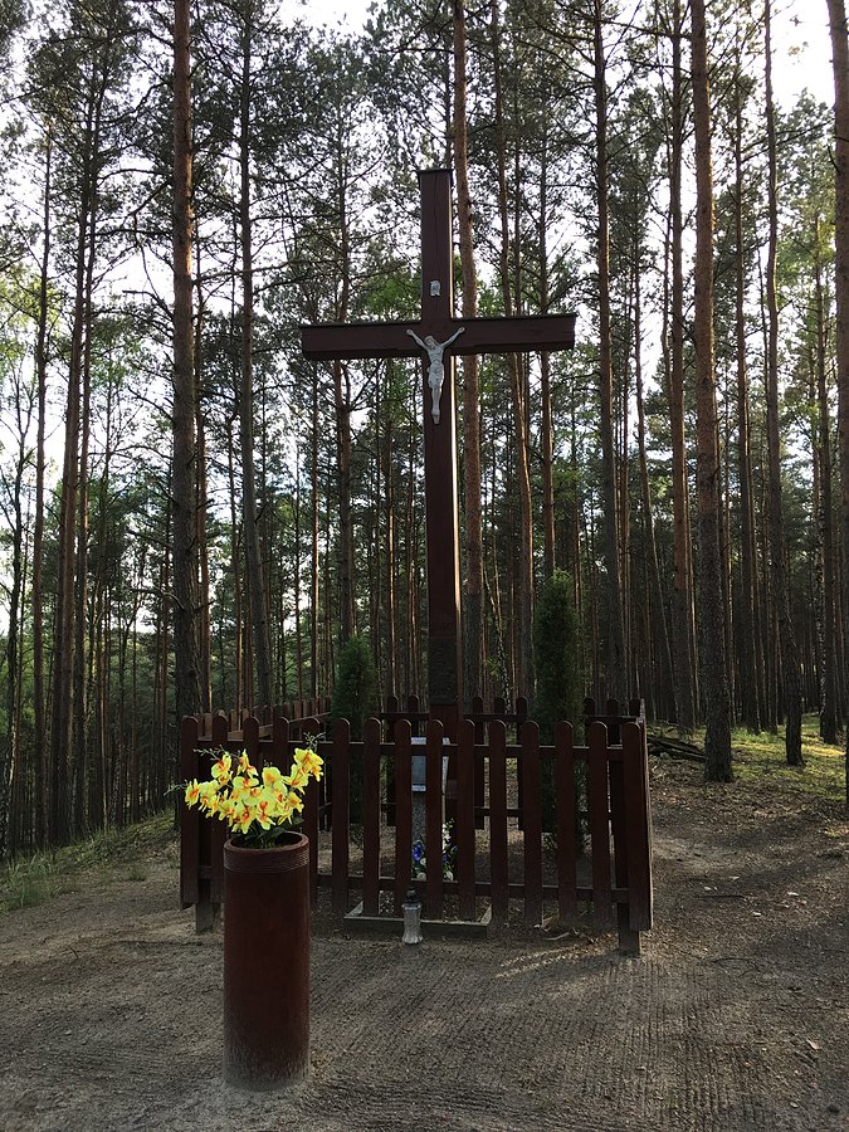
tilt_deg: +4.6
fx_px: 948
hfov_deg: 48.2
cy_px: 566
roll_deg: +0.0
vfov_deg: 61.7
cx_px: 424
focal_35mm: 29
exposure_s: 1/100
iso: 32
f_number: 2.2
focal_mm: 4.15
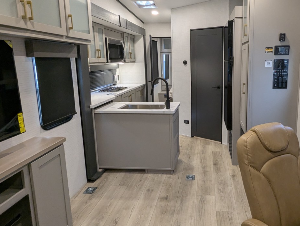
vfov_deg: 56.5
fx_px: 208
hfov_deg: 69.5
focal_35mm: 24
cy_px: 92
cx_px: 200
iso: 177
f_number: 2.2
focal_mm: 2.35
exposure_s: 1/66.9
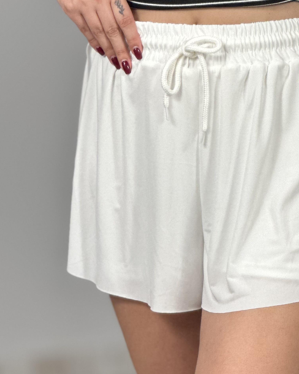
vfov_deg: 12.1
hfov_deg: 9.6
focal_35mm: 160
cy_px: 180
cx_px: 252
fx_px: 1770
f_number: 2.8
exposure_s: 1/100
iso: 160
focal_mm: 9
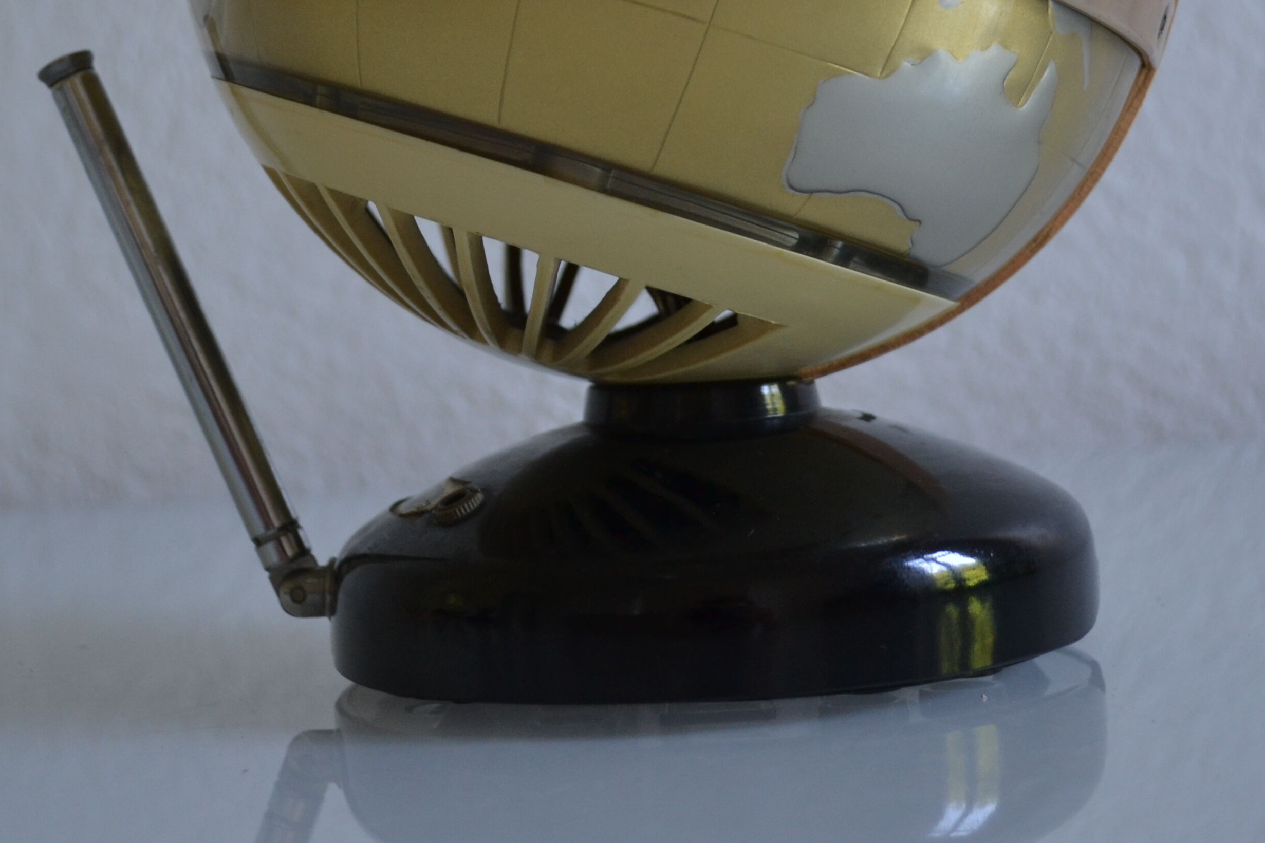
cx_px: 623
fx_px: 2565
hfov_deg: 27.7
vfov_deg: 18.3
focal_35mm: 73
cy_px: 65
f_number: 4.2
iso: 400
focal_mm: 26
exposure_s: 1/60
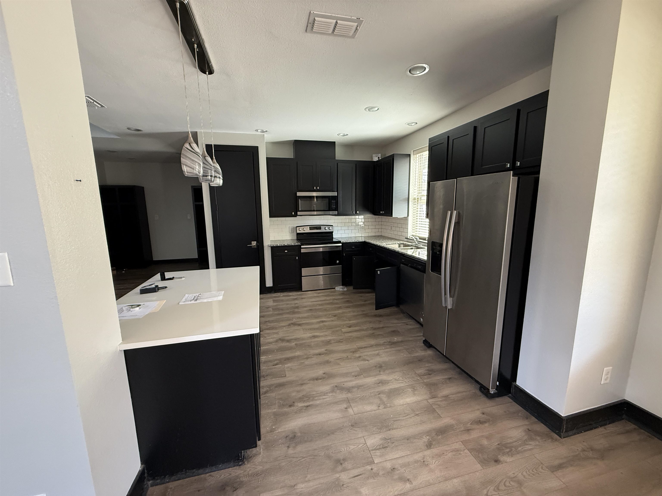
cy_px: 248
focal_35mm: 14
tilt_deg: -9.6
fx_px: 268
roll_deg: +0.4
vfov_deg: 85.7
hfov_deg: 102.1
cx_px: 331
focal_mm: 2.22
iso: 400
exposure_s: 1/75
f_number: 2.2
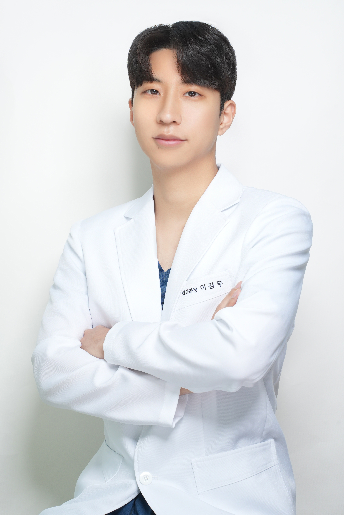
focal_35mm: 75
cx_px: 172
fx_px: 1075
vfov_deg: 27.0
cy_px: 258
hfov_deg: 18.2
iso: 500
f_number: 10
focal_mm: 75
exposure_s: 1/125
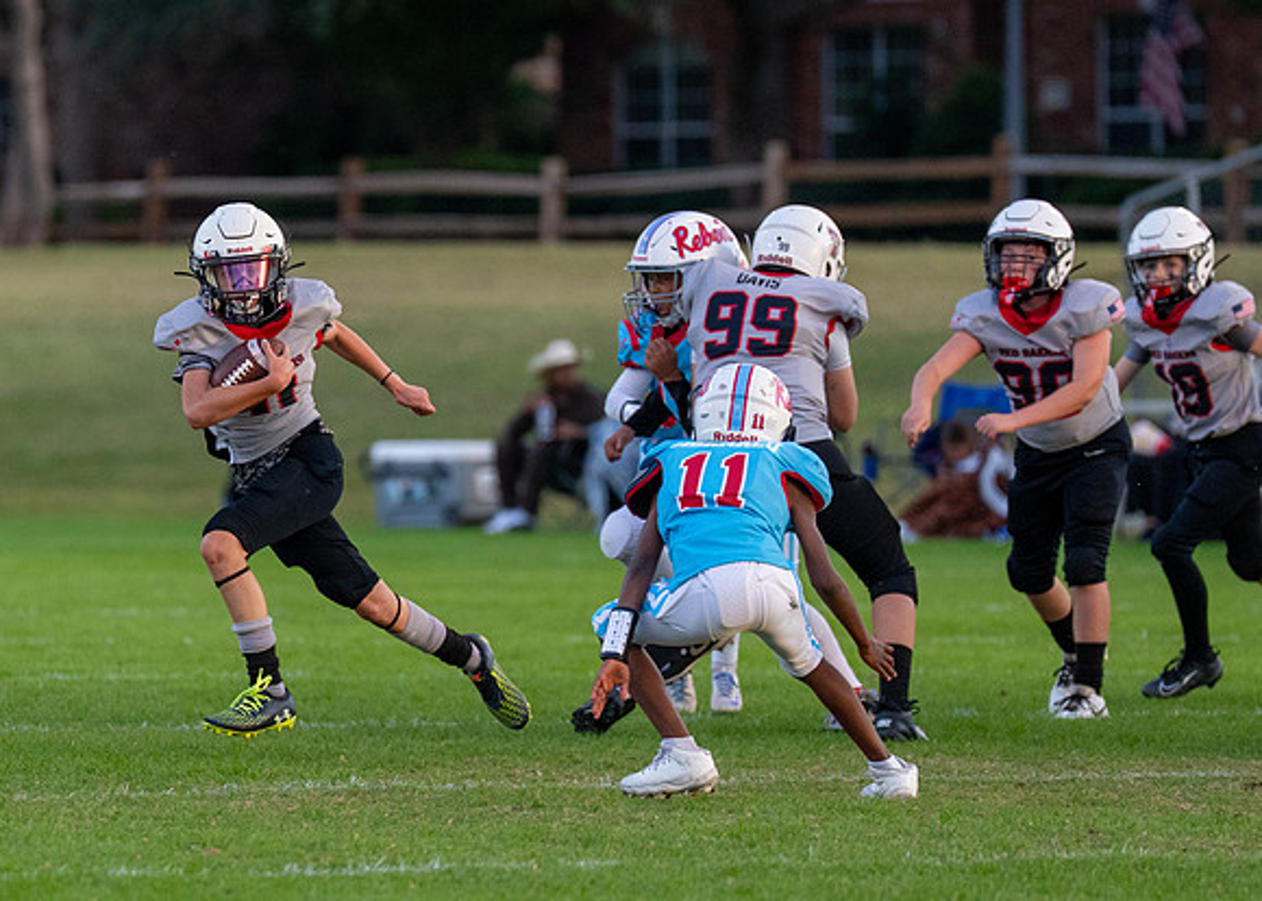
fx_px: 17072
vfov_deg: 3.0
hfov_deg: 4.2
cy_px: 514
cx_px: 302
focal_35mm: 476
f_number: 2.8
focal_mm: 200
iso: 1000
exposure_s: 1/1600
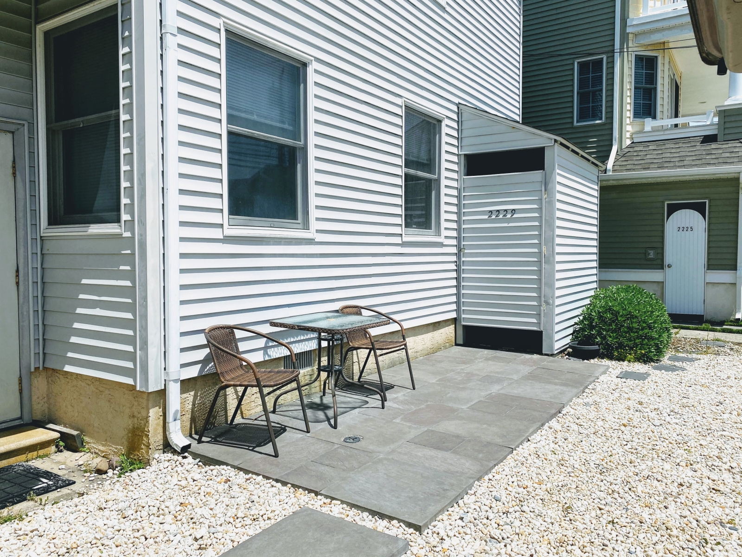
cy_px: 278
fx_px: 557
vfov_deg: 53.1
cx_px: 371
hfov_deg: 67.3
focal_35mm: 26
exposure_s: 1/5747
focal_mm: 4.25
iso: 32
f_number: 1.8
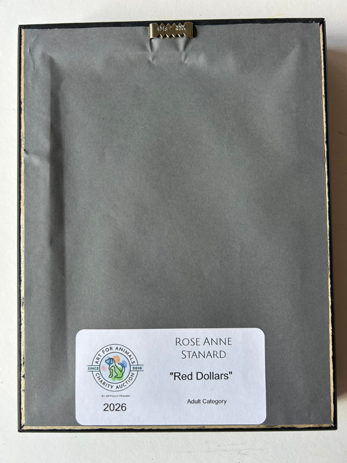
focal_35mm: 26
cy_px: 232
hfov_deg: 53.1
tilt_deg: -87.2
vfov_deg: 67.3
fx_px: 348
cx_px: 174
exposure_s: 1/120
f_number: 1.5
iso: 50
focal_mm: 5.7
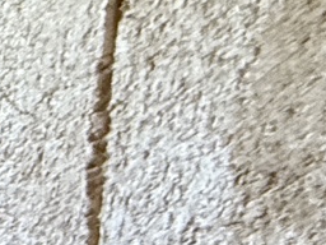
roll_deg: +3.3
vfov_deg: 12.7
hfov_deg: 10.4
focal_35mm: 105
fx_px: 989
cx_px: -730
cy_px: 458
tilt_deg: -11.4
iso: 400
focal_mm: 2.22
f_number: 2.2
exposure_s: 1/60
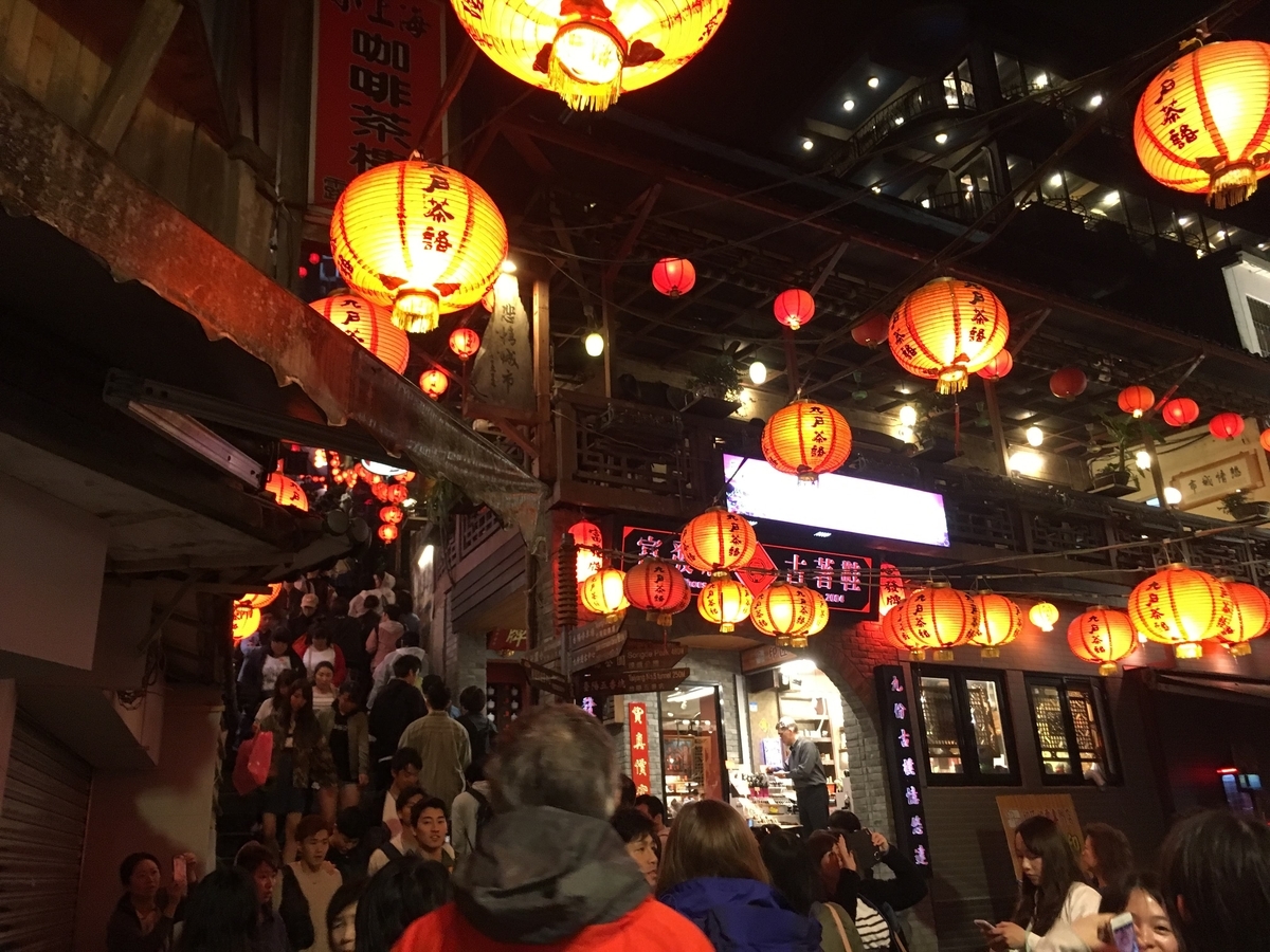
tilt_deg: +19.9
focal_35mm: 29
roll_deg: +3.8
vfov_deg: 48.2
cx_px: 635
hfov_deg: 61.7
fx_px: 1064
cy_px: 476
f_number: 2.2
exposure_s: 1/20
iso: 200
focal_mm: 4.15
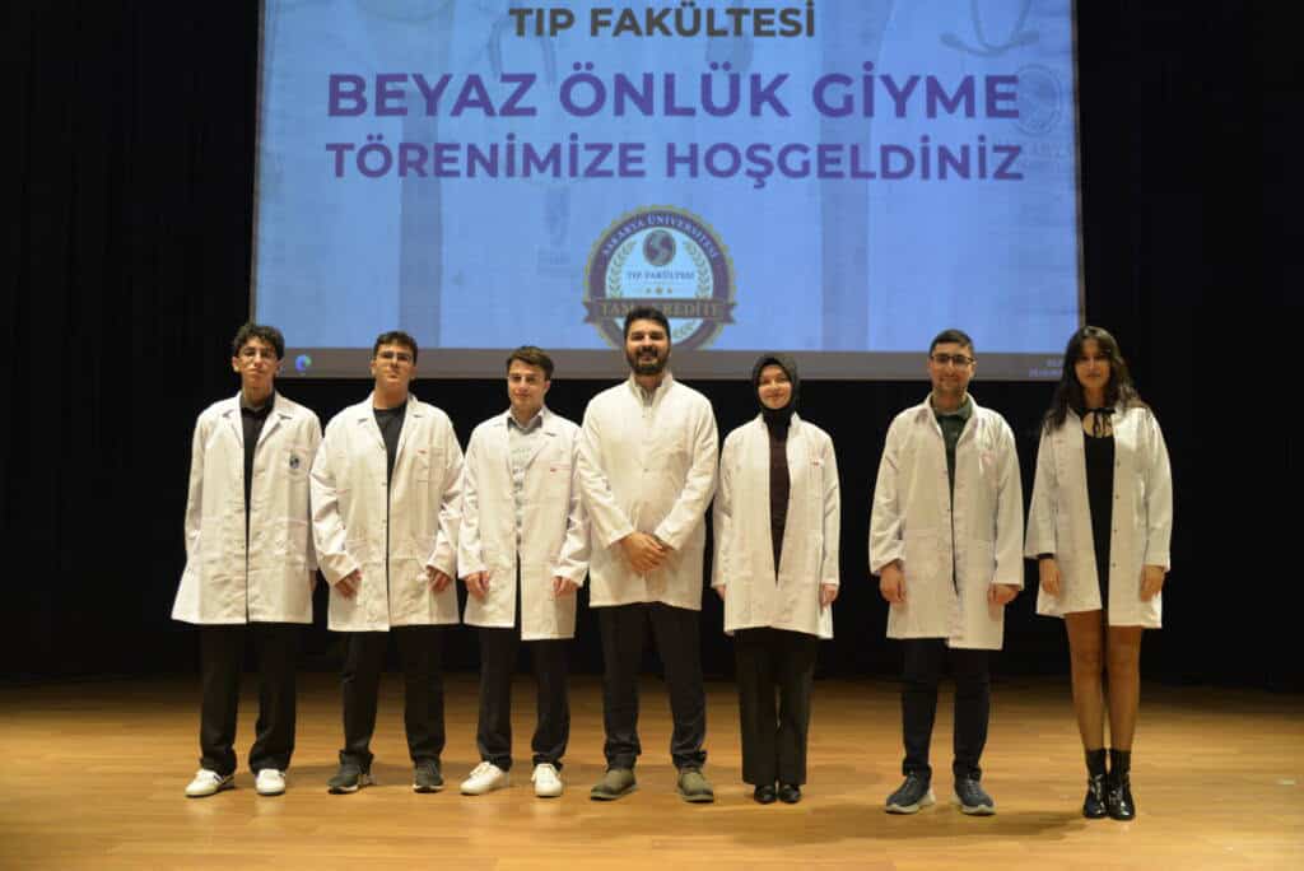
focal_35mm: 38
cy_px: 436
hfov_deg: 50.7
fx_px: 1377
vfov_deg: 35.1
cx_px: 652
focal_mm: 38
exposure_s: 1/50
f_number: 4
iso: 800
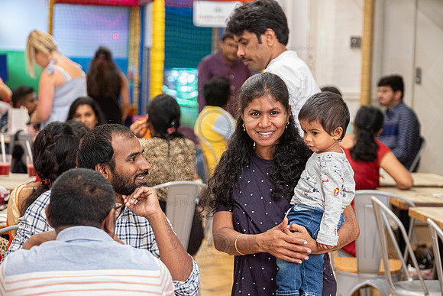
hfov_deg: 20.6
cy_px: 148
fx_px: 1218
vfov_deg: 13.8
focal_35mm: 99
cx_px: 222
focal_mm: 66
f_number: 2.8
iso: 1600
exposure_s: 1/60
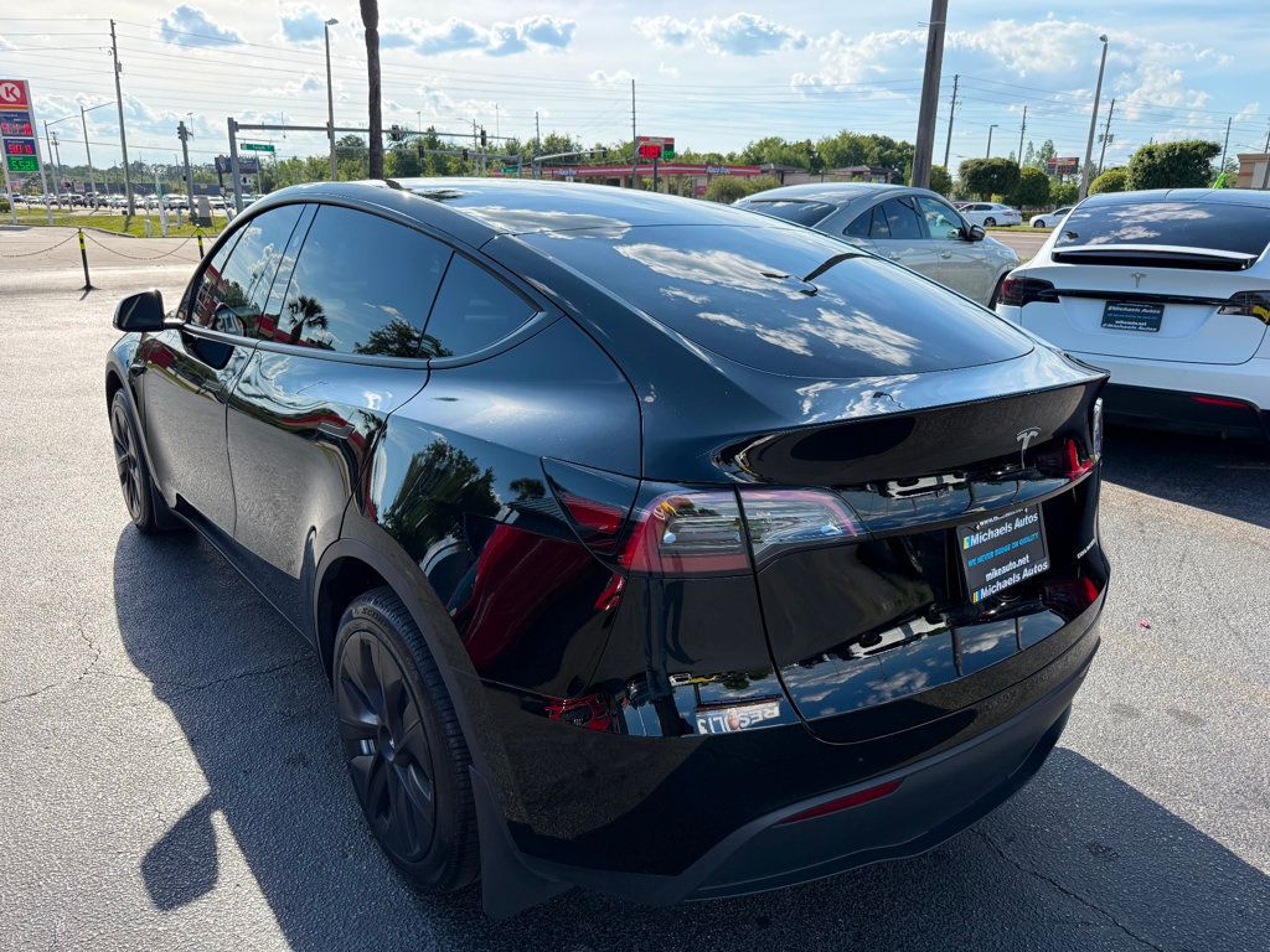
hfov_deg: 71.6
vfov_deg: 56.8
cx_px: 635
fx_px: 881
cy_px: 476
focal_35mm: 24
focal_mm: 6.76
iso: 100
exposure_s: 1/2907
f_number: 1.78
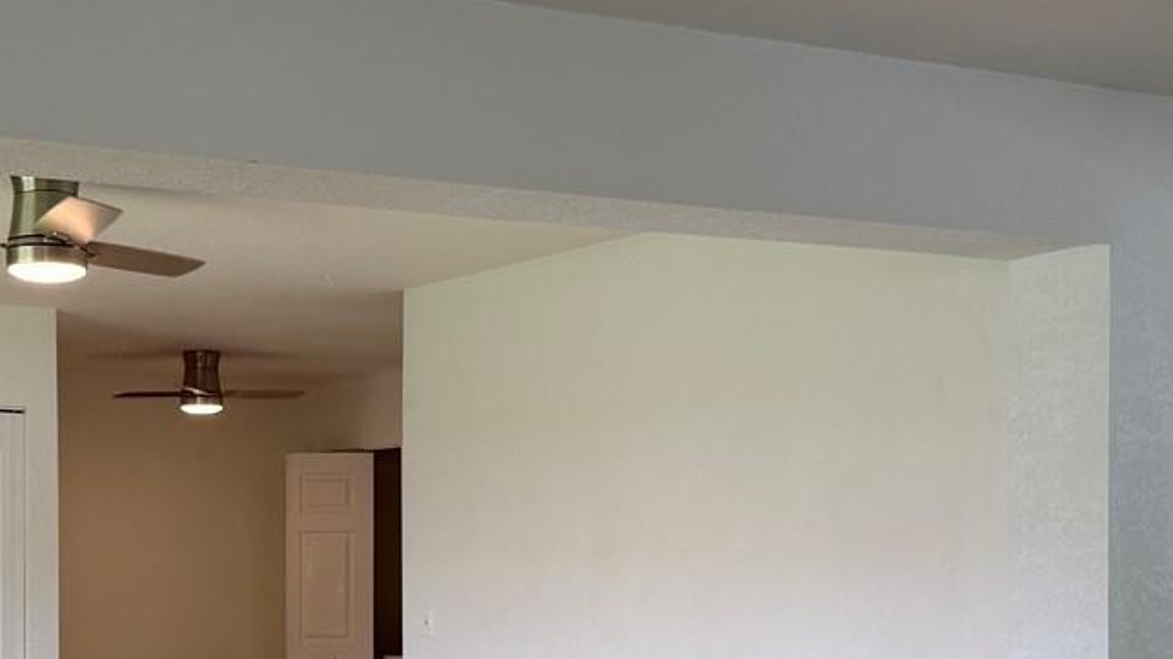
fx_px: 2021
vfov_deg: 18.2
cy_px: 592
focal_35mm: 65
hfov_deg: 32.0
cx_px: 362
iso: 80
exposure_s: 1/253
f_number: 1.78
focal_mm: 6.76
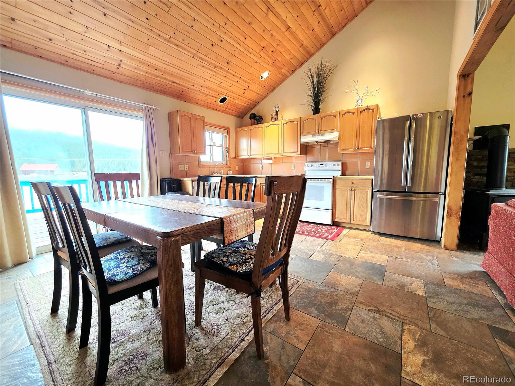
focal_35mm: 13
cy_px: 193
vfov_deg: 89.9
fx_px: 193
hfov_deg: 106.2
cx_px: 258
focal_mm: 2.2
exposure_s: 1/60.2
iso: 200
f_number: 1.9
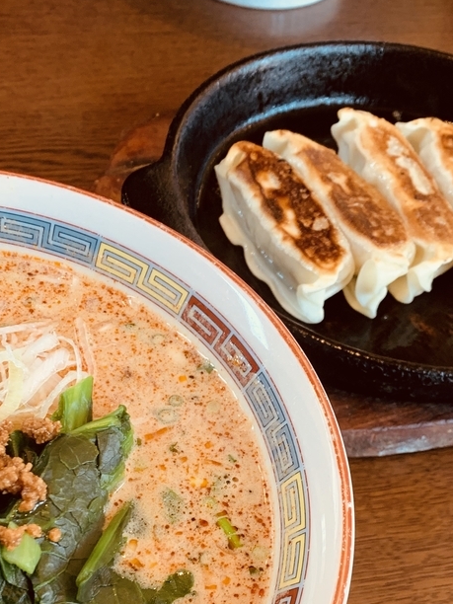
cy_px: 463
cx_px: 200
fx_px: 890
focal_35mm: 51
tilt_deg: -55.5
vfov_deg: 36.5
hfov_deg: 28.5
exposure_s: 1/60
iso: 100
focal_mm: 4.25
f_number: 1.8
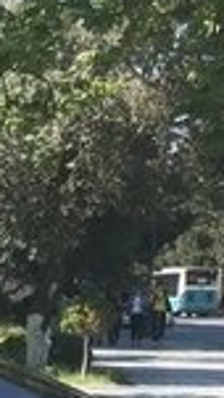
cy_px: 571
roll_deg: +0.3
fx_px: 1456
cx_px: -503
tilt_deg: -9.0
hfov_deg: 7.5
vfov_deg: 14.6
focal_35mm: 138
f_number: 2.2
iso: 25
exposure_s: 1/686
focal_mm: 4.15
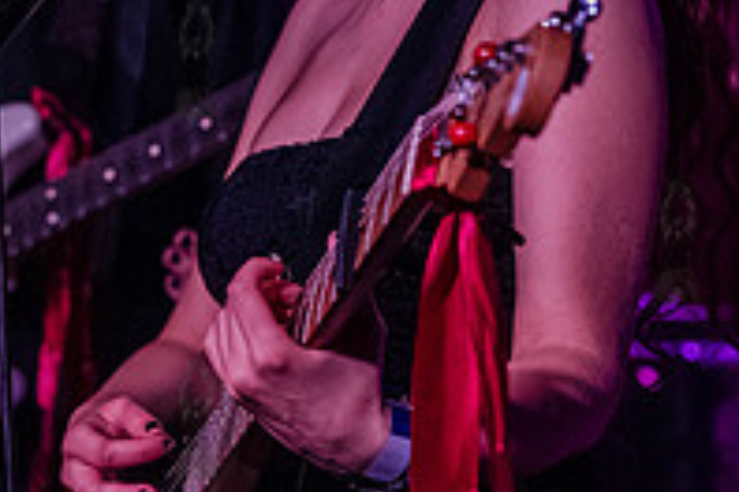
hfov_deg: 11.3
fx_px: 3736
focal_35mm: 182
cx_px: 194
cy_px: 58
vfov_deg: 7.5
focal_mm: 62
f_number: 3.2
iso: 16000
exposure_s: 1/320
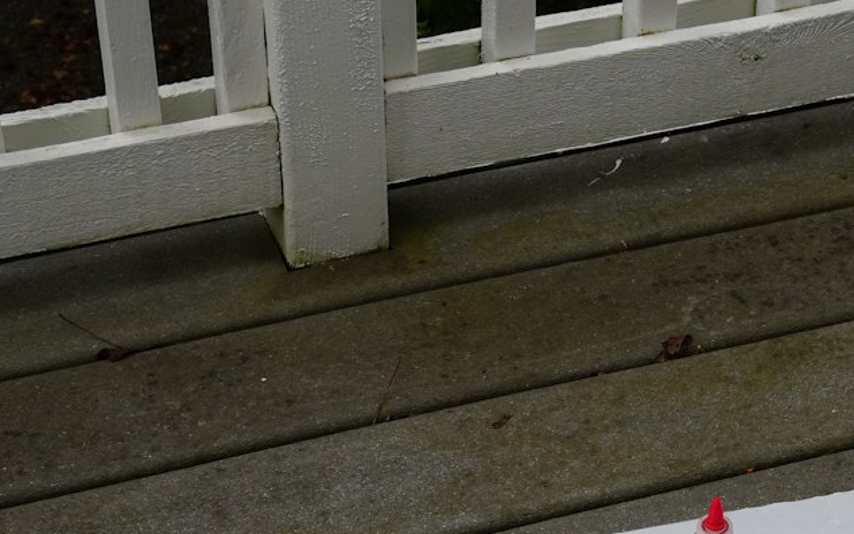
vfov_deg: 11.8
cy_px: 685
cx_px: 682
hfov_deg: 19.1
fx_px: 2513
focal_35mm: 108
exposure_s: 1/320
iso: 400
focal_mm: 35
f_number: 10
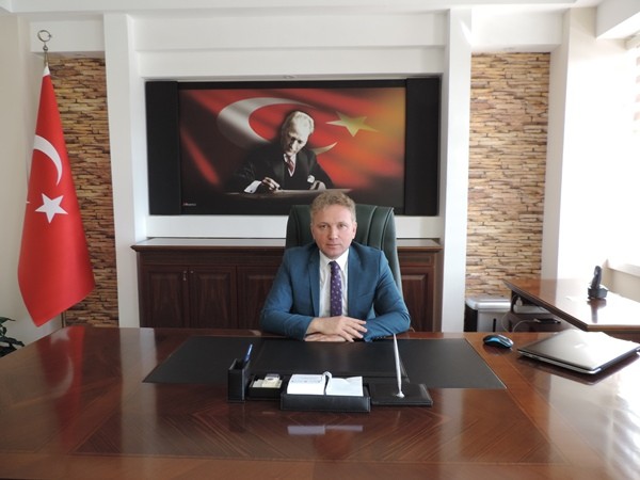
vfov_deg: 56.8
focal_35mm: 24
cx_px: 320
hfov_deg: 71.6
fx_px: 444
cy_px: 240
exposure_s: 1/30
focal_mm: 4.3
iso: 280
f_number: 3
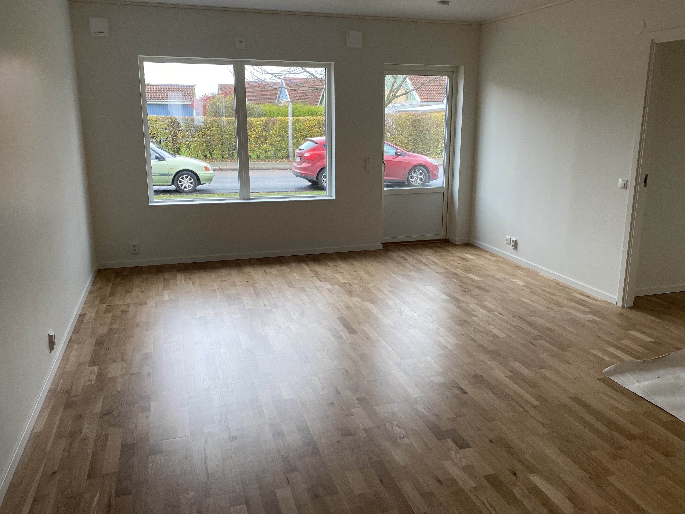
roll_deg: -0.2
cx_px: 360
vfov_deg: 48.2
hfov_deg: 61.6
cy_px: 250
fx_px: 574
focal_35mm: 29
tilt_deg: -12.6
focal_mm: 4.25
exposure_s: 1/107
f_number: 1.8
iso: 125
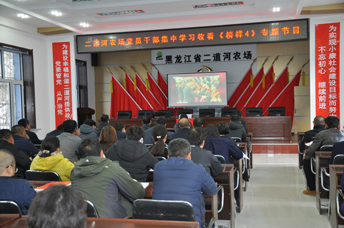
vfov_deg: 29.8
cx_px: 172
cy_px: 114
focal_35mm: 45
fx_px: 429
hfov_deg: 43.7
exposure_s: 1/80
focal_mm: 30
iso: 800
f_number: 4.2
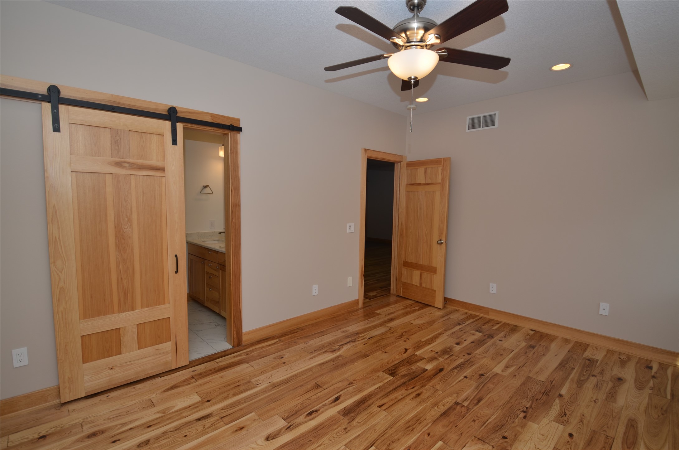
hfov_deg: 95.1
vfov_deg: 71.8
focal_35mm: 16
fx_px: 311
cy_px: 225
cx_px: 340
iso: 100
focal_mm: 11
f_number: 3.5
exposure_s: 1/250
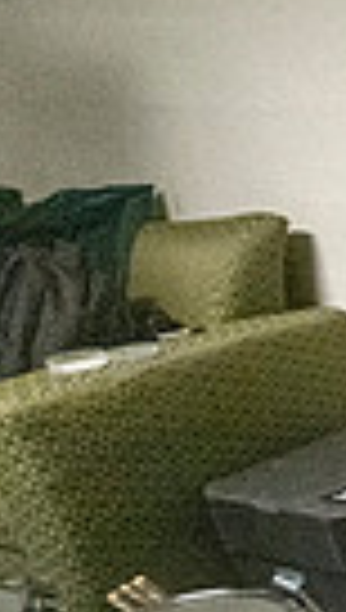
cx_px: 1087
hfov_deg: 10.7
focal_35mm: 67
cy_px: 421
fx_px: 1087
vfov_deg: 31.1
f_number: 4
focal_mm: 15
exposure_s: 1/500
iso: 12800
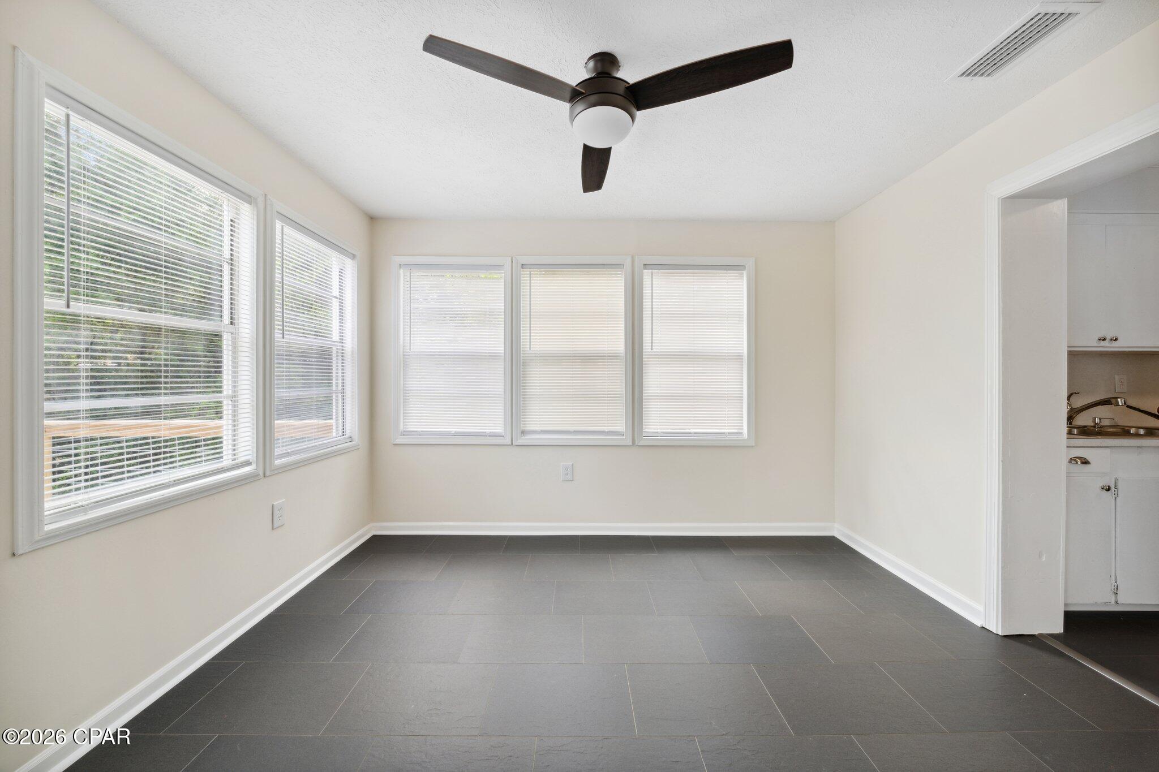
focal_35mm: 13
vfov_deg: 85.4
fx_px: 418
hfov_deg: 108.3
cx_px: 580
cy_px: 386
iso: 200
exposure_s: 1/10
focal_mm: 13
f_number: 11
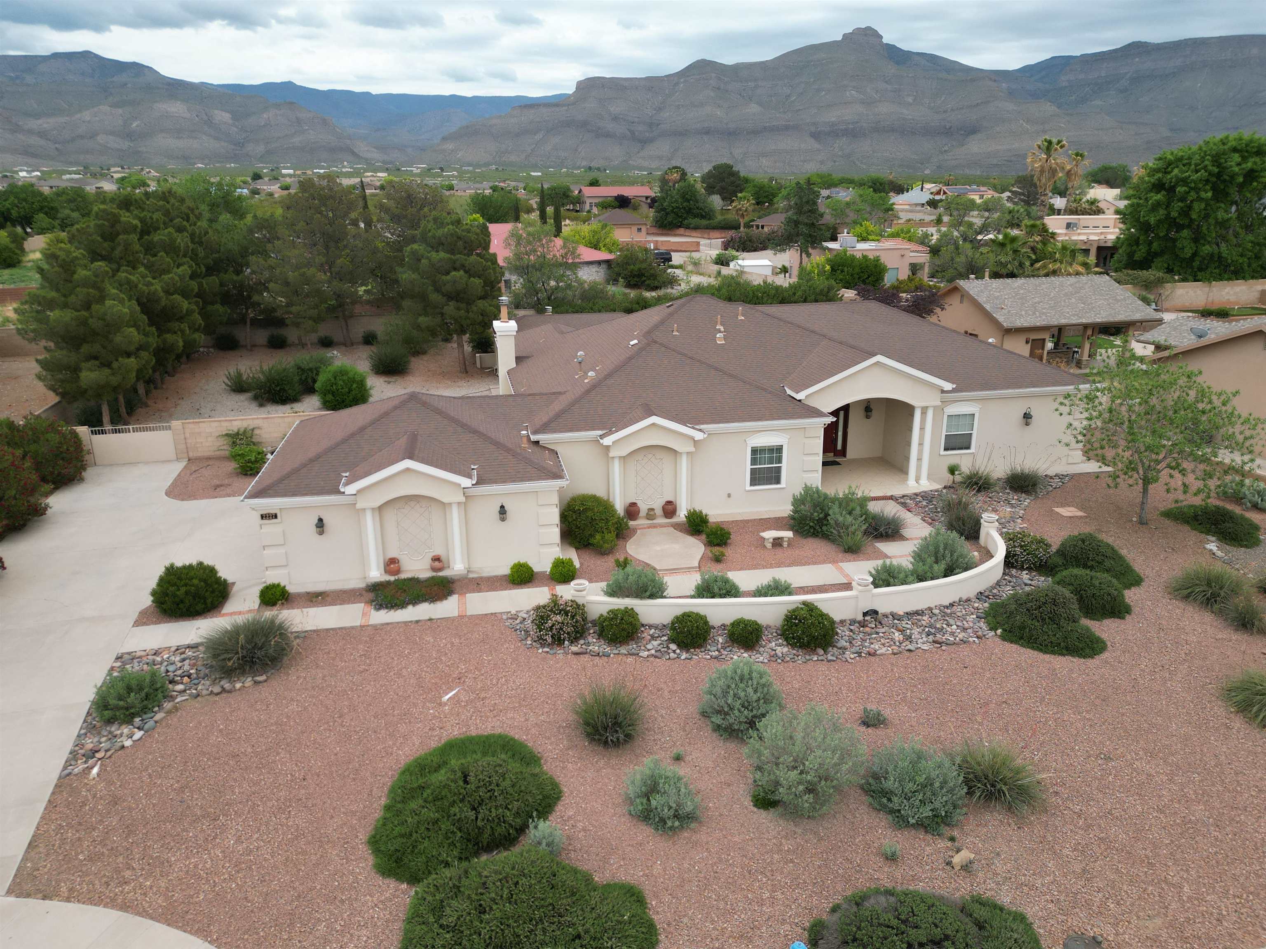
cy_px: 474
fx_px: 878
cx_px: 633
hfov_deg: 71.6
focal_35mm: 24
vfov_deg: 56.8
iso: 130
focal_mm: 6.72
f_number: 1.7
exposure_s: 1/1250
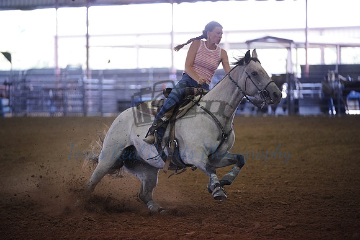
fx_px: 1580
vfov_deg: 8.7
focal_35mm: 158
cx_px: 180
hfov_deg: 13.0
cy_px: 120
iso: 6400
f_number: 2.8
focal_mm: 158
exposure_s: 1/1000
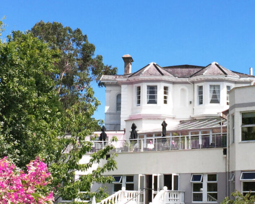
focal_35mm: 88
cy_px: 115
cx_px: 146
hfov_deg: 21.7
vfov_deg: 17.4
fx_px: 664
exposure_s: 1/1522
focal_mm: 4.15
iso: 32
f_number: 2.2
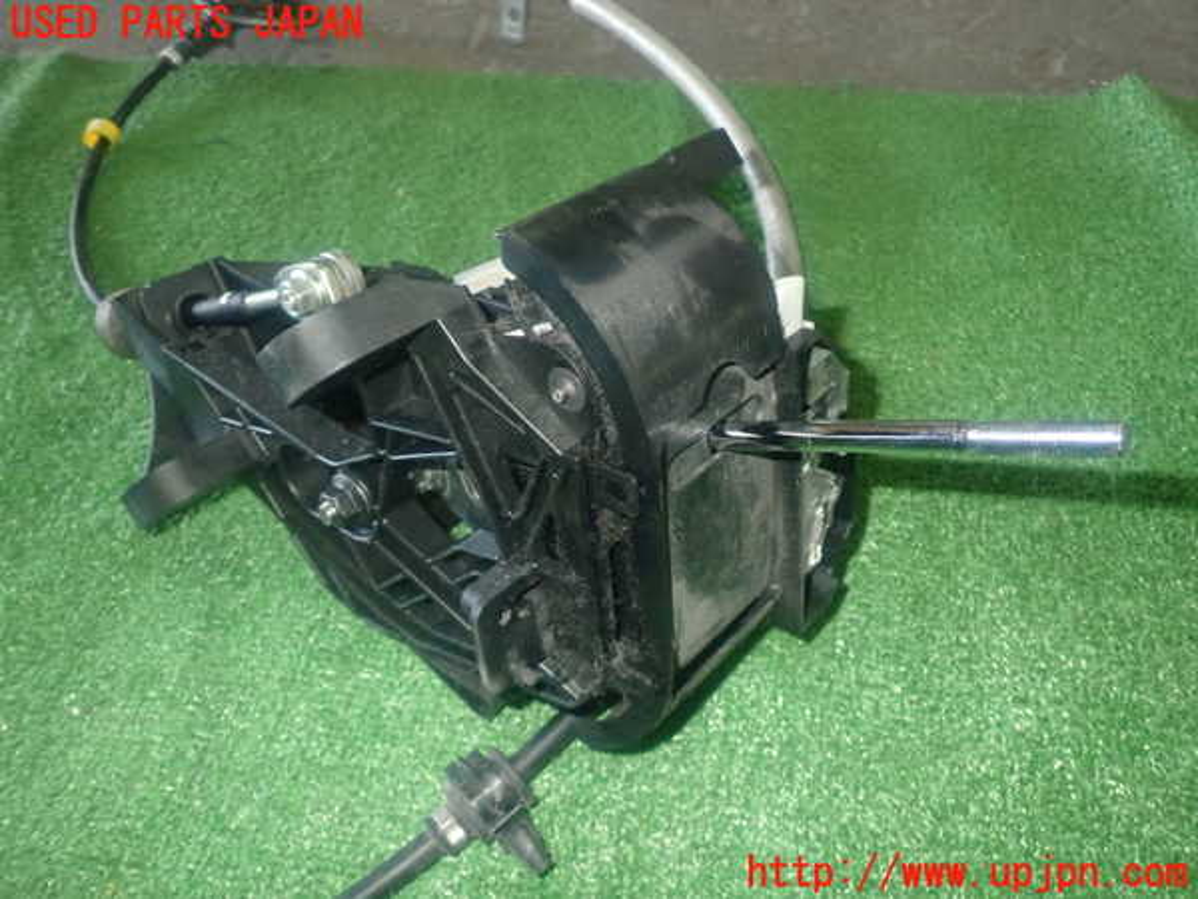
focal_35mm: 30
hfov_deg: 60.0
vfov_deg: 46.8
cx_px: 599
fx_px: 1038
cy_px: 450
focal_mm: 5.4
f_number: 6.3
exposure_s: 1/30
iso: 800
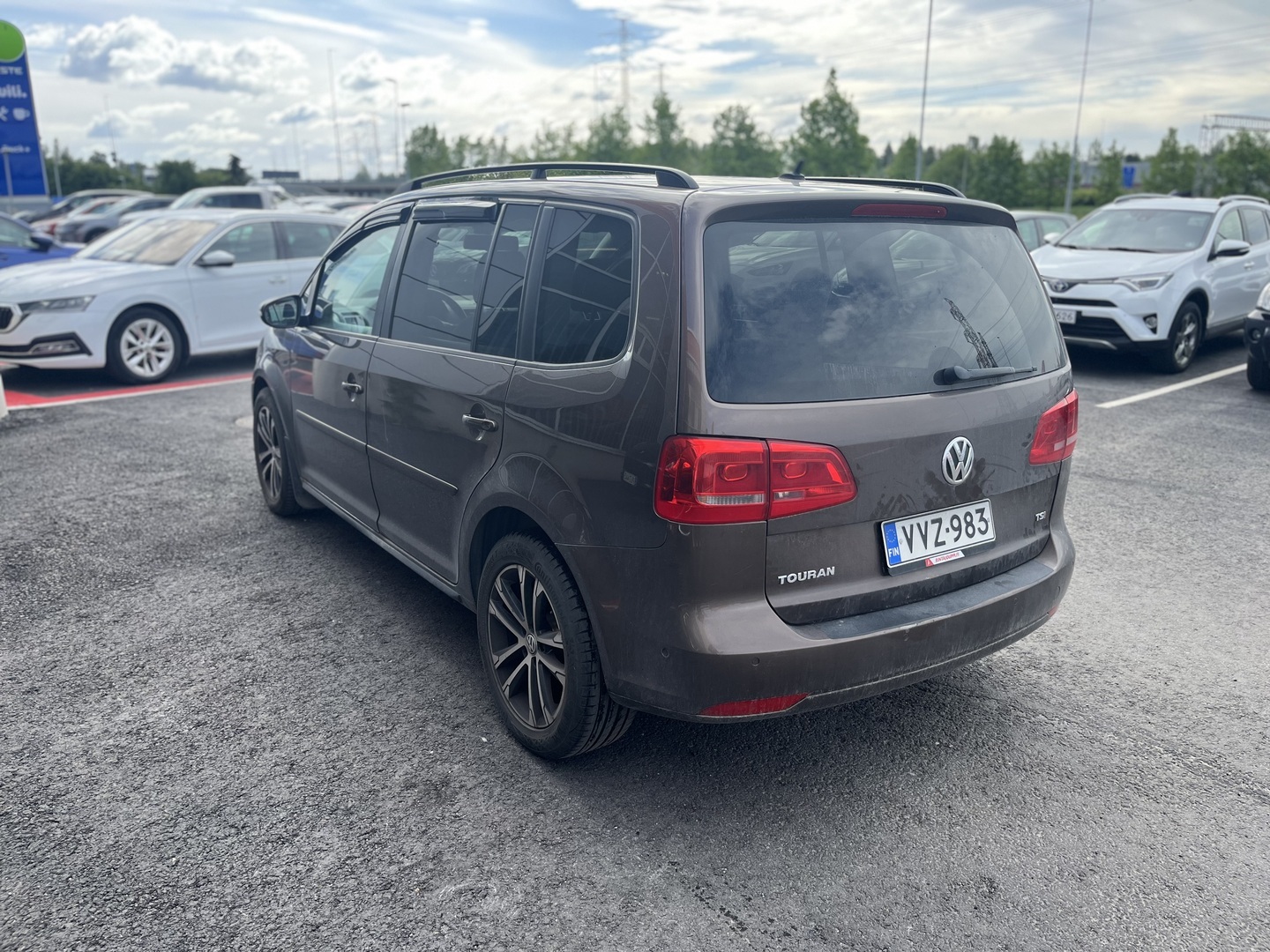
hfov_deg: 67.3
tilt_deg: -17.3
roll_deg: +0.8
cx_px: 635
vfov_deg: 53.1
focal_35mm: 26
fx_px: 954
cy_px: 476
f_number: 1.6
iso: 50
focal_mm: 5.1
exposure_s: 1/1046
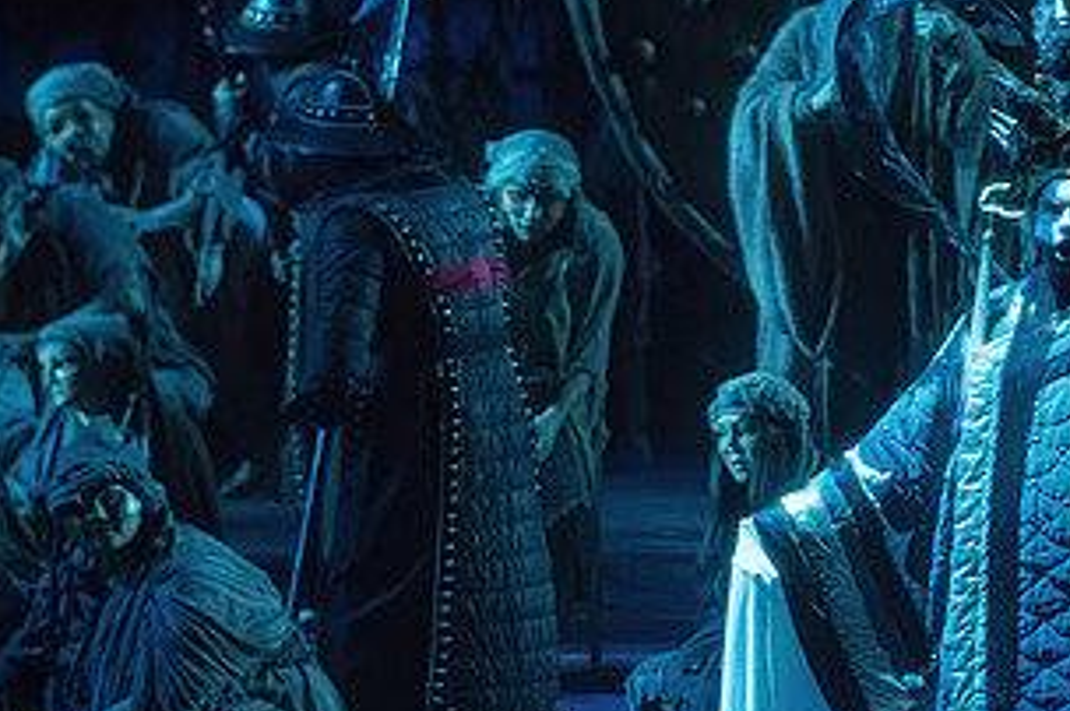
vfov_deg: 3.6
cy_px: 487
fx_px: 11342
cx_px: 817
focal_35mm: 382
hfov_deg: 5.4
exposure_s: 1/400
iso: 20000
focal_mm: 200
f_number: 4.5
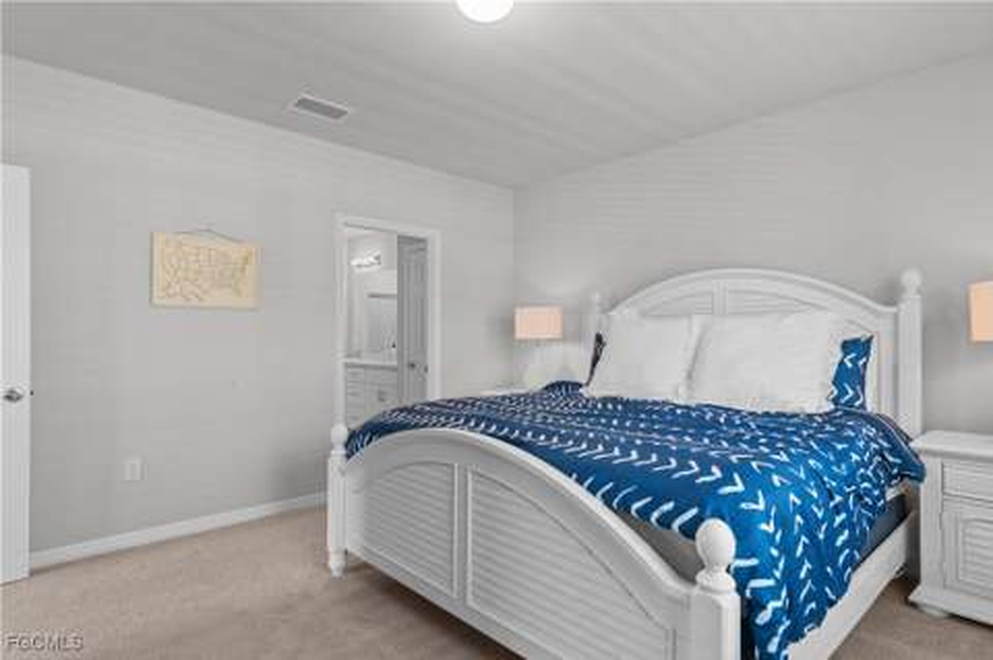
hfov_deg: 87.0
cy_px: 330
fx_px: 524
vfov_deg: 64.4
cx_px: 496
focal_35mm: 19
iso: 320
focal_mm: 19
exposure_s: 1/1.25
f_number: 10
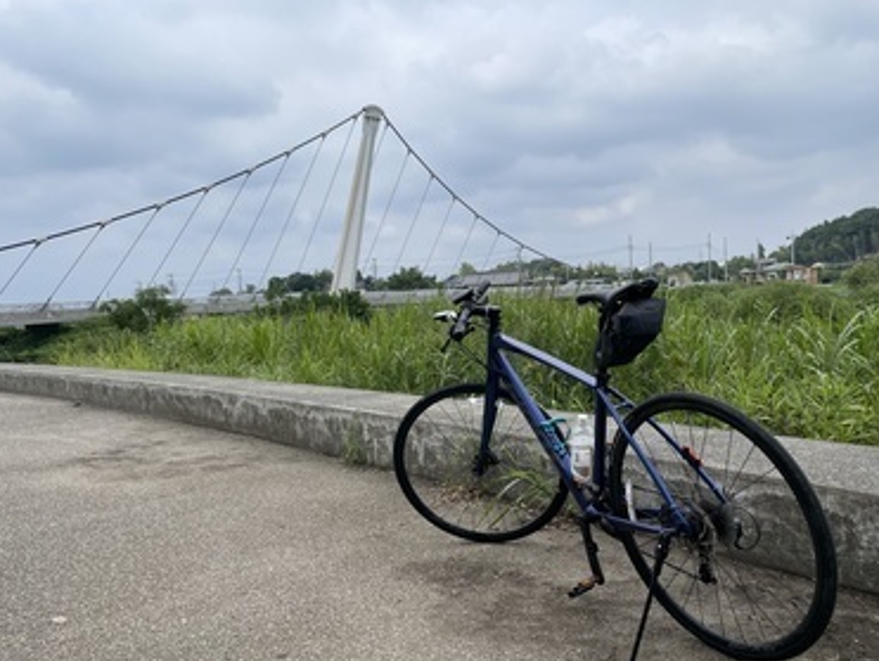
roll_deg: +3.3
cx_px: 457
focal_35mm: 28
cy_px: 346
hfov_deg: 63.4
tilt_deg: -2.4
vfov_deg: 49.8
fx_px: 712
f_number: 1.6
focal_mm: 4.2
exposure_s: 1/4831
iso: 32
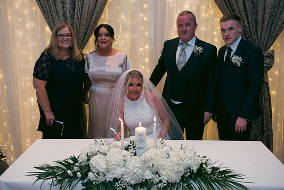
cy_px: 92
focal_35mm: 37
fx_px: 292
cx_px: 136
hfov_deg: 51.8
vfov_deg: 36.0
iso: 800
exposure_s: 1/160
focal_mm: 34
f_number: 3.5
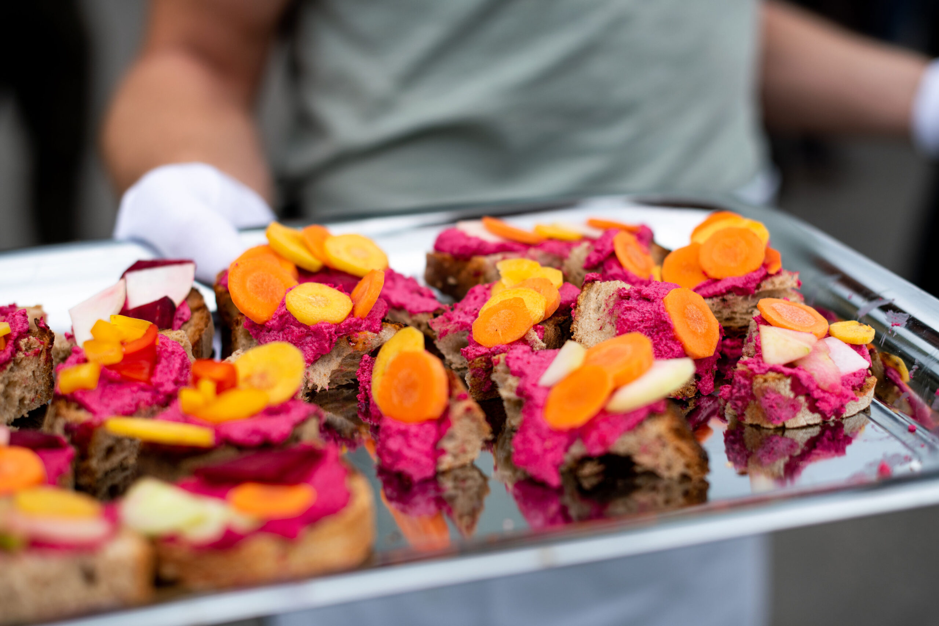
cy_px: 313
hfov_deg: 39.6
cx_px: 470
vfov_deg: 27.0
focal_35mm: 50
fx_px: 1304
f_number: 2.8
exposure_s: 1/400
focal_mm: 50
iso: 100
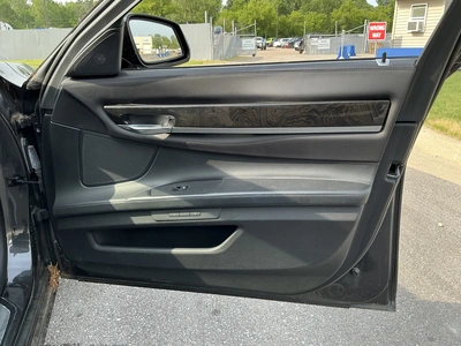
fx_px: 373
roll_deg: +0.1
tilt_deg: -19.0
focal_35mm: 28
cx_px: 230
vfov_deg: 49.7
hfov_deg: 63.4
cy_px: 173
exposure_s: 1/194
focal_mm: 3
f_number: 1.8
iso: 20
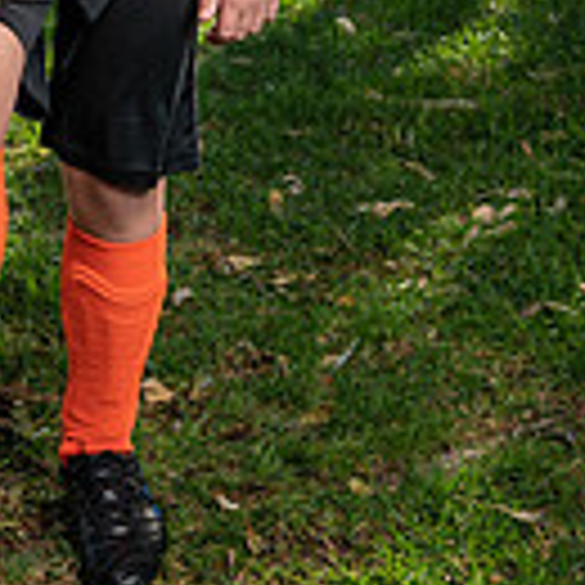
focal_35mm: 88
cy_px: -117
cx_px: 68
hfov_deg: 19.4
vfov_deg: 18.7
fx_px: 1683
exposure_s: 1/160
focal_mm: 30
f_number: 5.6
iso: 100
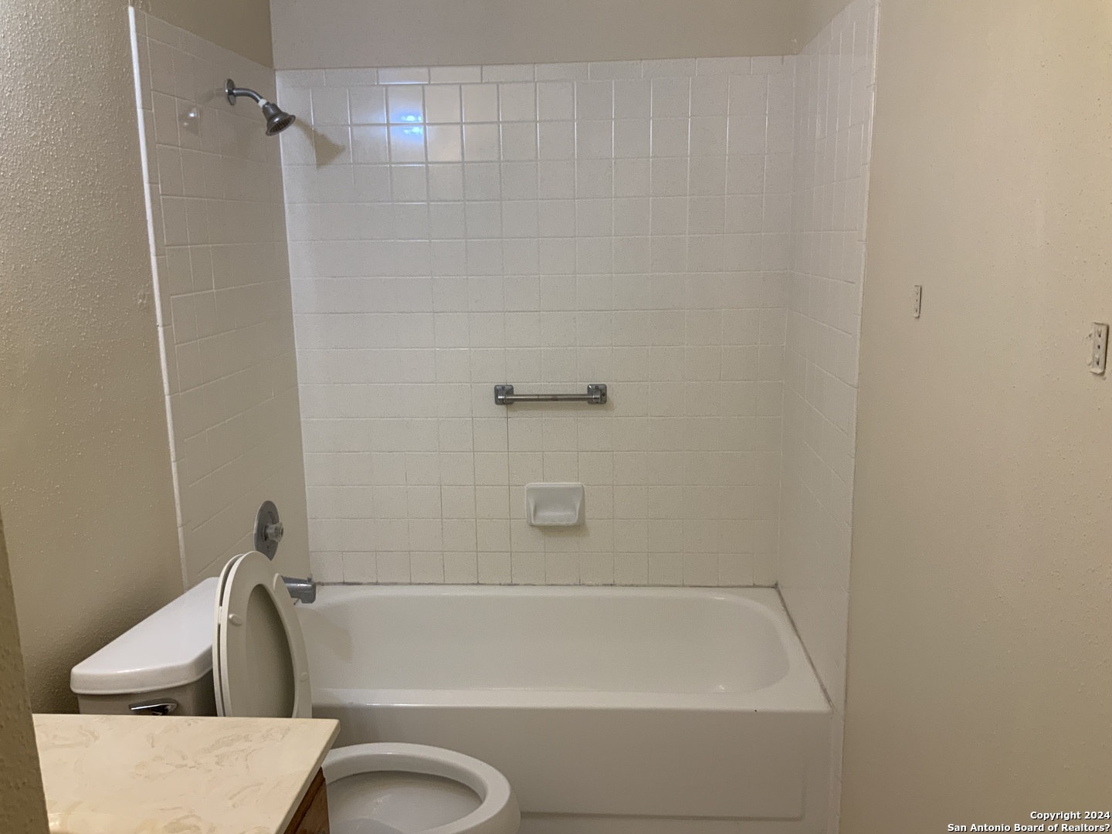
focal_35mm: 29
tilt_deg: -9.9
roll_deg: +1.2
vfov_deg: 48.2
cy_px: 417
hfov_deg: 61.7
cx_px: 556
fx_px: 932
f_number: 1.8
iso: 50
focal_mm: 3
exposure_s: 1/60
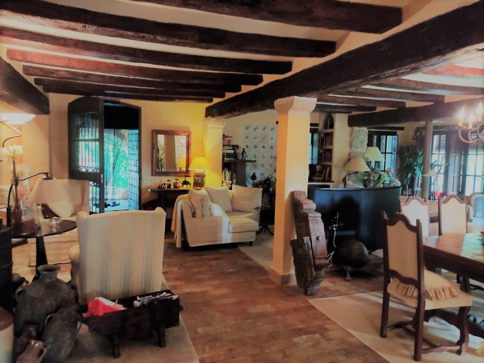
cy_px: 182
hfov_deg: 67.3
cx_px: 242
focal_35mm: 26
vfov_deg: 53.1
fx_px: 364
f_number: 1.79
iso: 495
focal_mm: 4.74
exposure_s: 1/25
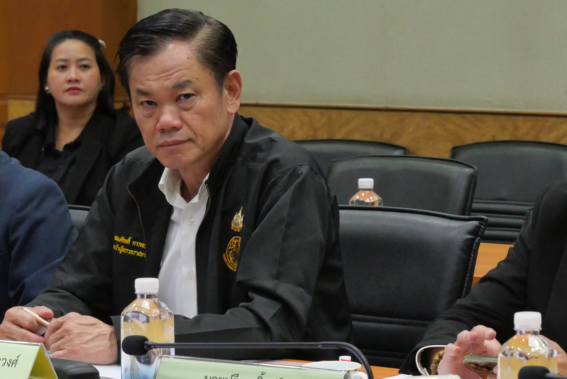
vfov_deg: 8.4
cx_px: 351
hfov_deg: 12.6
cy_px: 234
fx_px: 2569
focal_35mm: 163
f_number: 5.6
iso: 3200
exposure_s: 1/100
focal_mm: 47
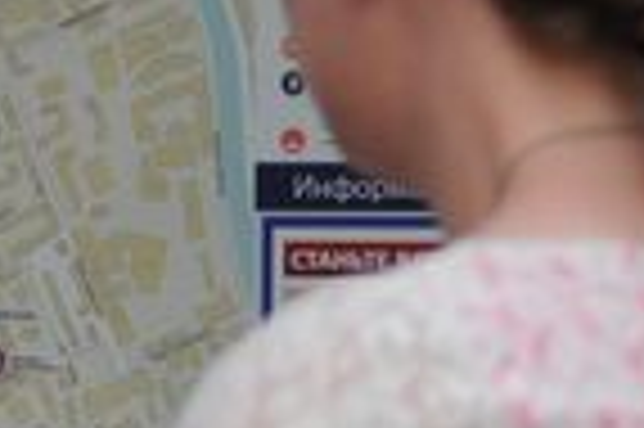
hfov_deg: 4.0
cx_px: -383
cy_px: 135
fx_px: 9166
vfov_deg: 2.7
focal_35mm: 513
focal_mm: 105
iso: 250
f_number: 2.8
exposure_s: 1/2500
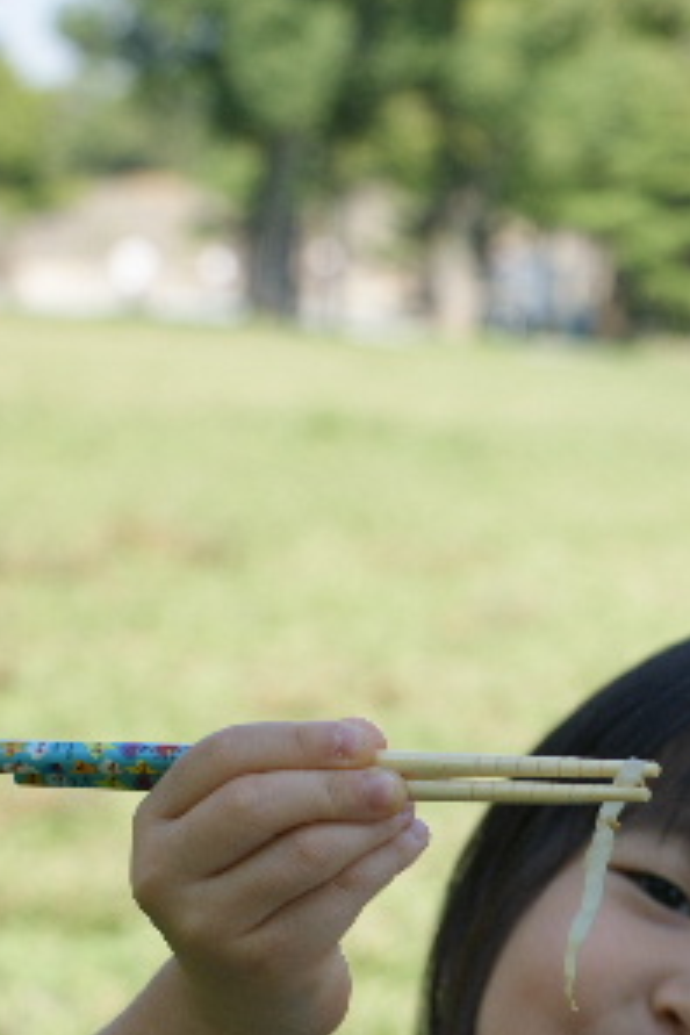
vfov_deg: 16.2
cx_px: 523
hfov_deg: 10.9
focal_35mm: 126
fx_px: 3622
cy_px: 817
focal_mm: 50
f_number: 5.6
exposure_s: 1/200
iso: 100
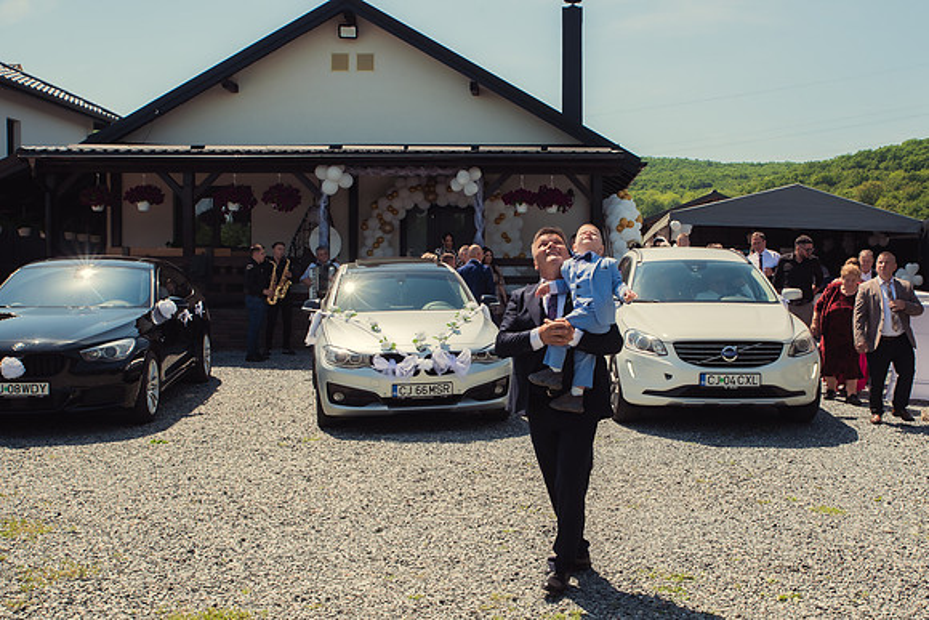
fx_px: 986
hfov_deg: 50.2
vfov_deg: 34.9
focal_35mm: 38
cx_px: 549
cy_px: 308
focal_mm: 32
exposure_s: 1/400
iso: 200
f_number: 10
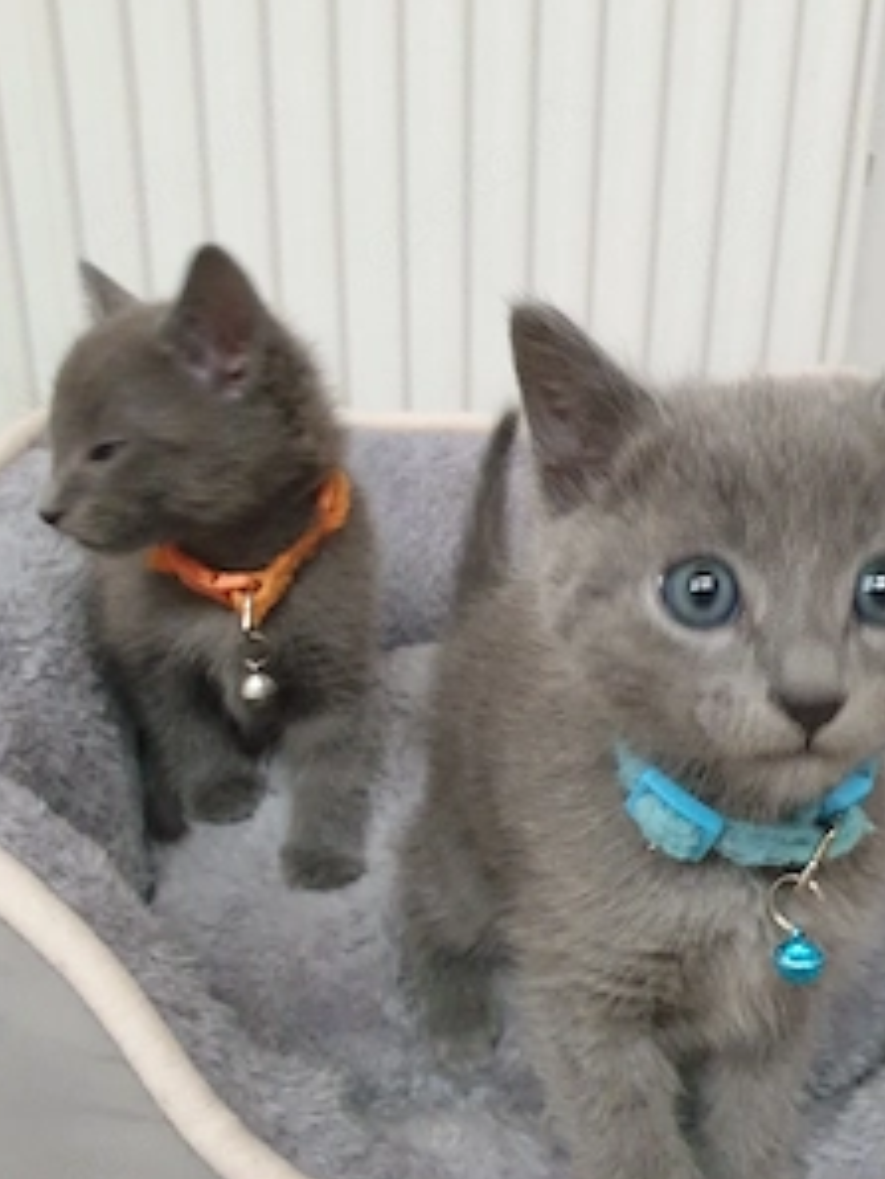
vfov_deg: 52.5
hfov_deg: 40.4
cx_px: 564
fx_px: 1192
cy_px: 532
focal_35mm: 35
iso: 400
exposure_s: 1/50
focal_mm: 4.3
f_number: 2.4
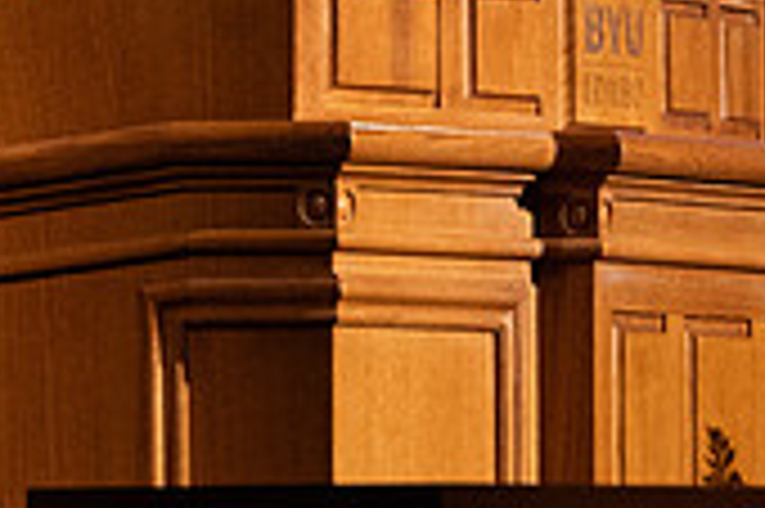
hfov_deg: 1.9
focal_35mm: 1091
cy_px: -416
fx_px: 23161
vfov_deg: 1.3
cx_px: -410
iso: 3200
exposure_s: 1/250
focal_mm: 180
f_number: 3.5
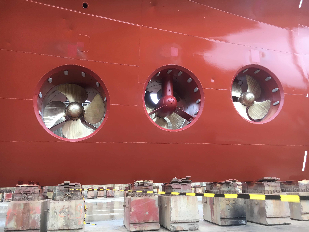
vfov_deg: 48.2
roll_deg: -0.1
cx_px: 154
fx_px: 259
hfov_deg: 61.7
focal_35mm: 29
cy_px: 116
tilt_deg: +14.2
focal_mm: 4.15
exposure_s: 1/33
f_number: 2.2
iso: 25
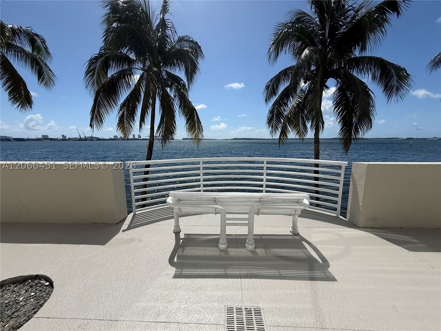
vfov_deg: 85.7
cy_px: 166
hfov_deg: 102.1
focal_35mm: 14
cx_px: 220
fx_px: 178
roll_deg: +0.0
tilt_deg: -8.7
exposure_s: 1/5155
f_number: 2.2
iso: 50
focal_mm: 2.22
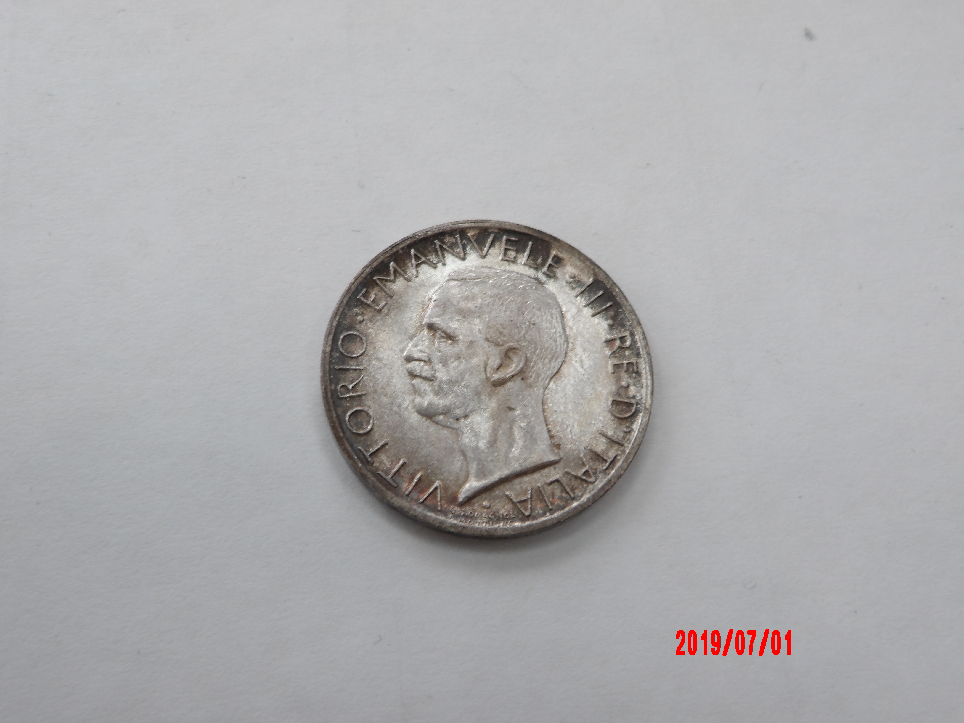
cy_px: 362
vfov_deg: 34.3
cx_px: 482
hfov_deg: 44.8
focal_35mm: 42
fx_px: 1170
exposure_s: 1/36
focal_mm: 7.6
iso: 100
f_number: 4.9
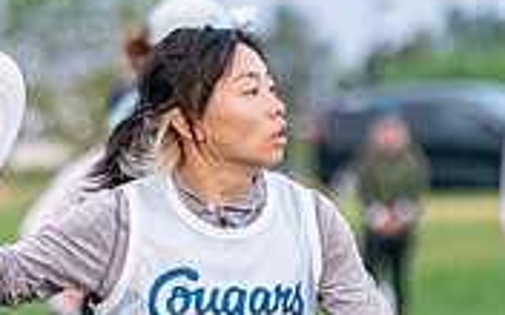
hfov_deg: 4.8
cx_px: 207
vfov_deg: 3.0
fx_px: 5973
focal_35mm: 434
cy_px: 377
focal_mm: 129
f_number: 2.8
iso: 3200
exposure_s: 1/2000
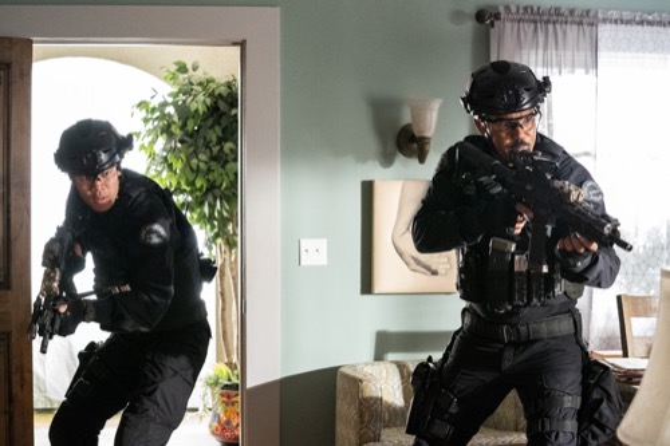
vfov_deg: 19.4
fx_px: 1302
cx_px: 335
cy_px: 223
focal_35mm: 70
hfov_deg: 28.9
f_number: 5.6
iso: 20000
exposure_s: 1/200
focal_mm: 70
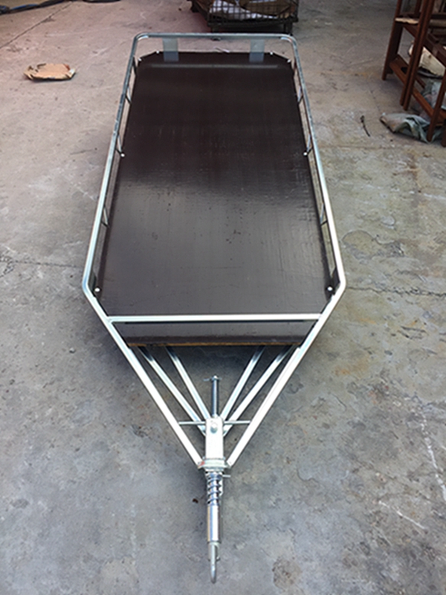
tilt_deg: -44.8
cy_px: 298
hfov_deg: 48.2
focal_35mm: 29
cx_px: 223
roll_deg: -0.1
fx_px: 498
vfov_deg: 61.7
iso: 32
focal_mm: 4.15
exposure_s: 1/384
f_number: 2.2
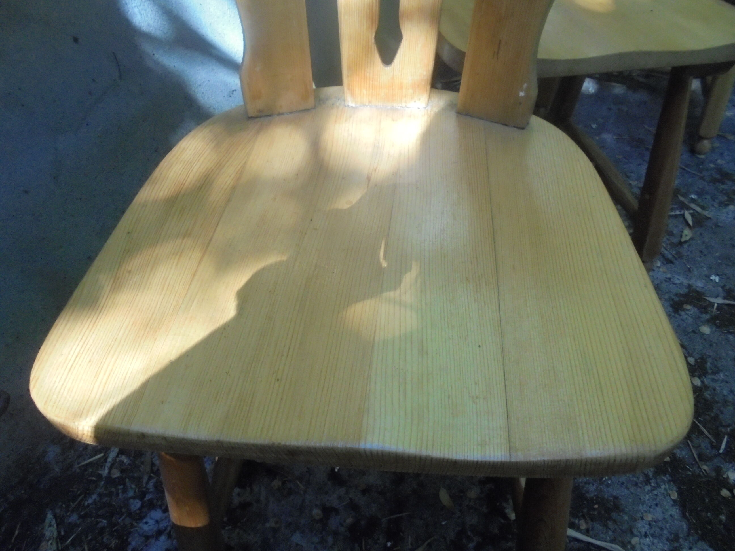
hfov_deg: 67.3
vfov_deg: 53.1
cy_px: 276
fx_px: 552
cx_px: 368
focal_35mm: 26
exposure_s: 1/250
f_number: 3.5
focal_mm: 4.6
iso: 400
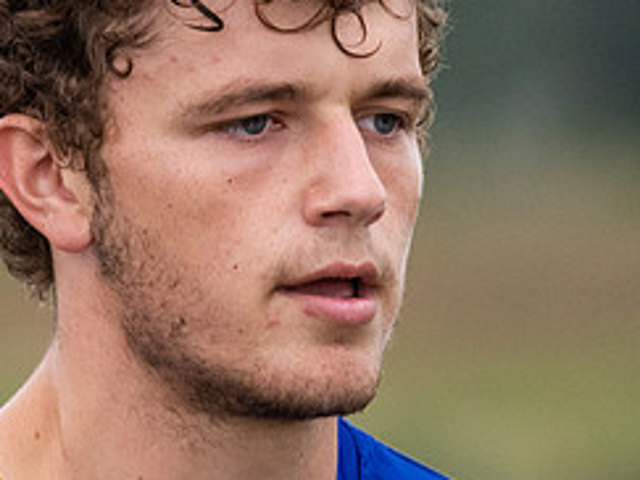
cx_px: 81
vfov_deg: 1.1
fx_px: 24467
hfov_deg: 1.5
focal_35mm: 1324
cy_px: 321
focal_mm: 300
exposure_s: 1/2000
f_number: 4
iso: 1600
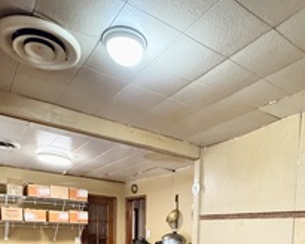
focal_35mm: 32
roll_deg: -1.3
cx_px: 192
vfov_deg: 38.5
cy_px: 263
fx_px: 289
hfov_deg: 55.0
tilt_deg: -6.7
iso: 1000
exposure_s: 1/60
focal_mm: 2.22
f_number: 2.2
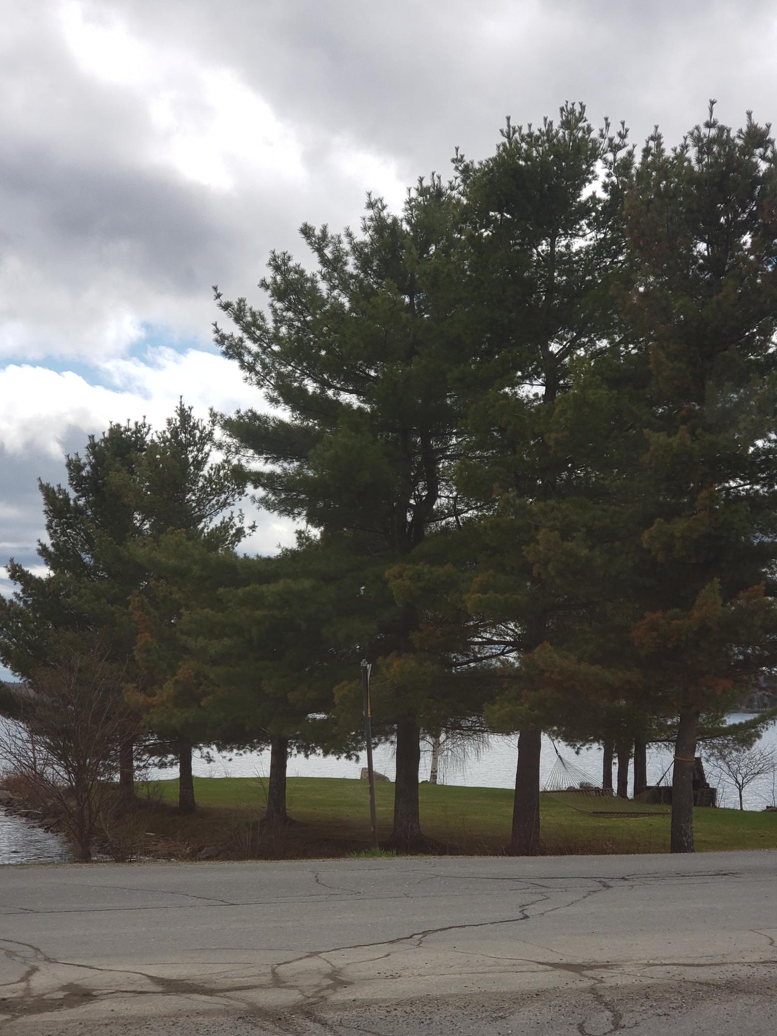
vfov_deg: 36.8
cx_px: 388
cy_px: 518
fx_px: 1556
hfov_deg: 28.0
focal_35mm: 52
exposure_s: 1/641
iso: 32
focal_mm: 6
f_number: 2.4
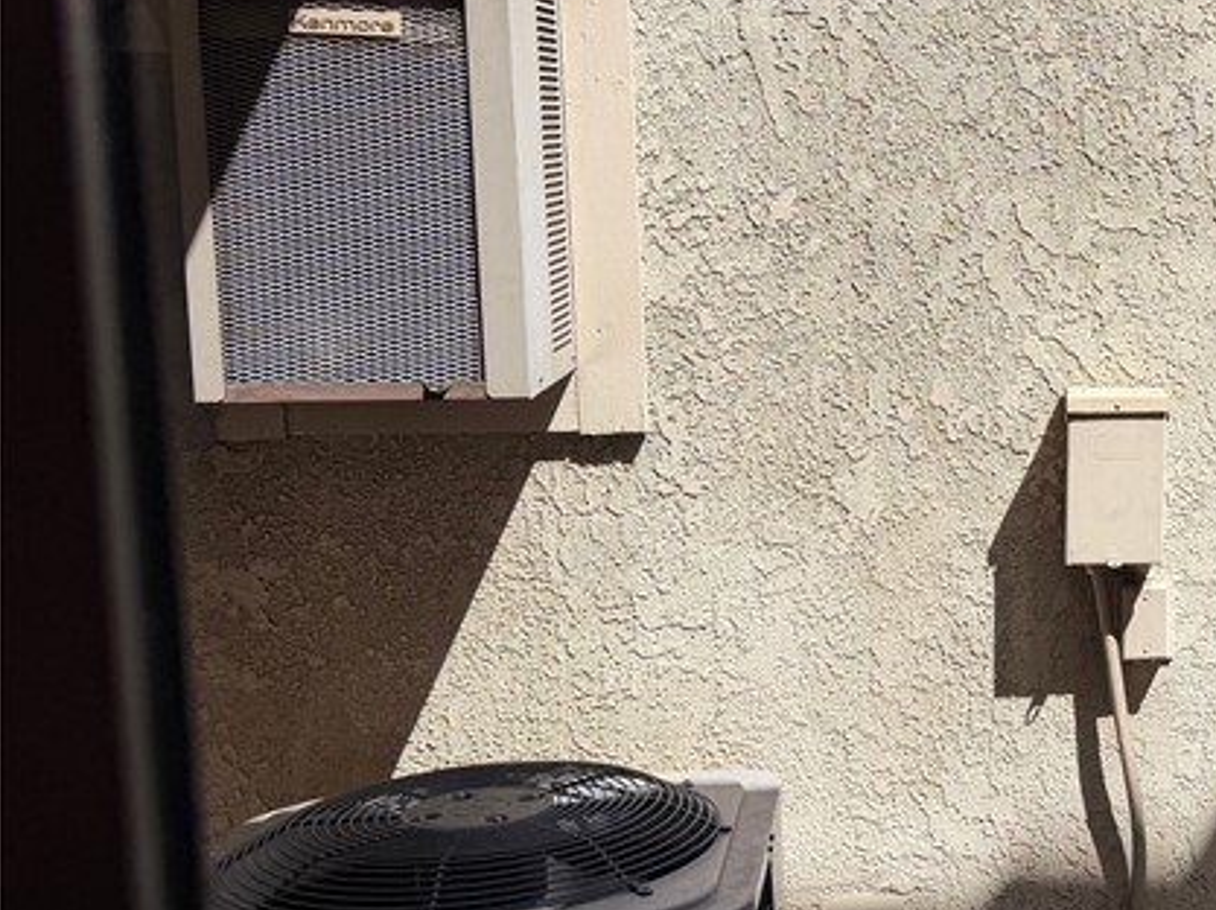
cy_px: 420
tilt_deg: -8.6
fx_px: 2071
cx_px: 1490
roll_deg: -0.9
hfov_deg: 28.2
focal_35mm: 59
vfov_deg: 24.8
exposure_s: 1/2525
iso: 80
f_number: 1.78
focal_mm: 6.76
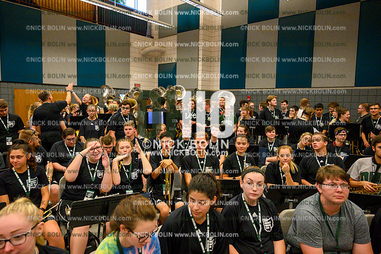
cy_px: 123
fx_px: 264
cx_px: 185
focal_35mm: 25
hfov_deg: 71.5
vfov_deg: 51.3
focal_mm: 24
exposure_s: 1/640
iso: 8000
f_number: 4
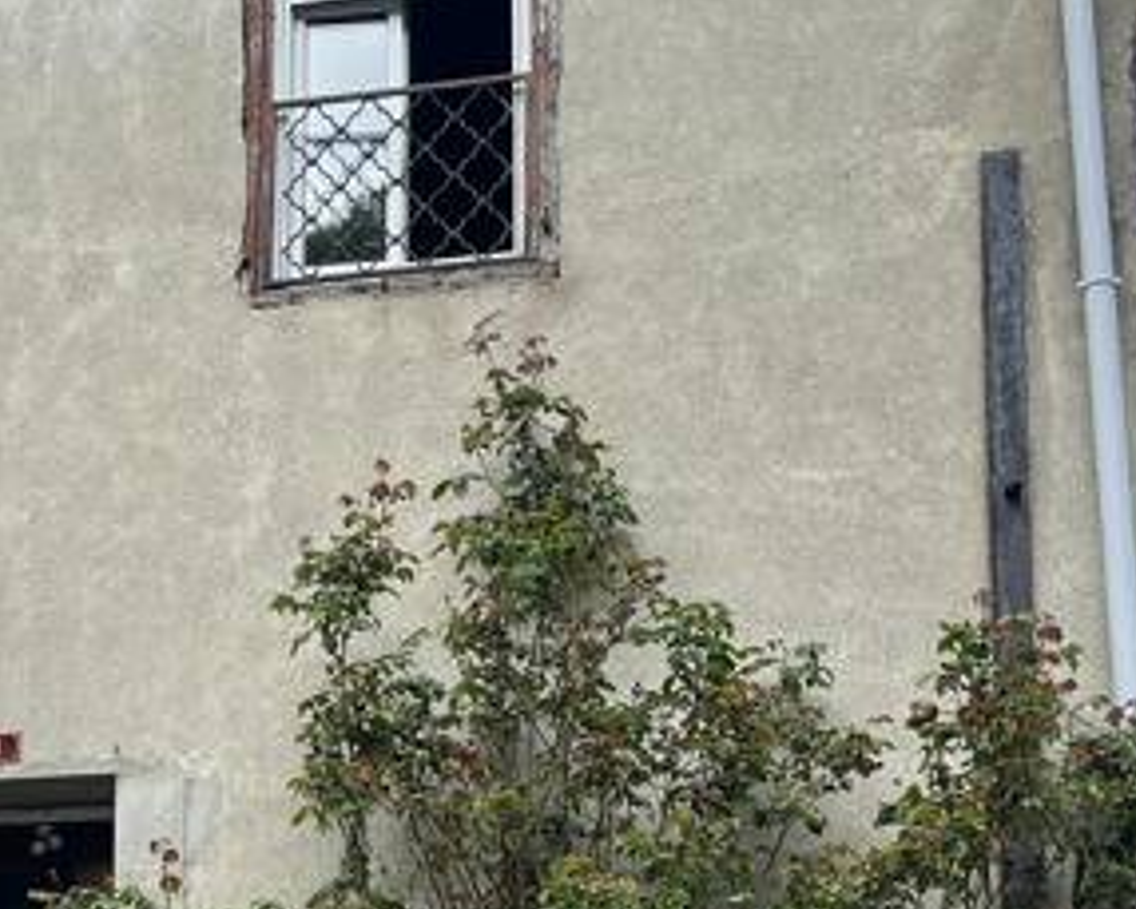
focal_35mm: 71
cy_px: 794
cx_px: 119
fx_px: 2388
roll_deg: -0.4
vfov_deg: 21.2
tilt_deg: +14.4
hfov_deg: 25.9
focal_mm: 5.1
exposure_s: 1/1404
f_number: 1.6
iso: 50
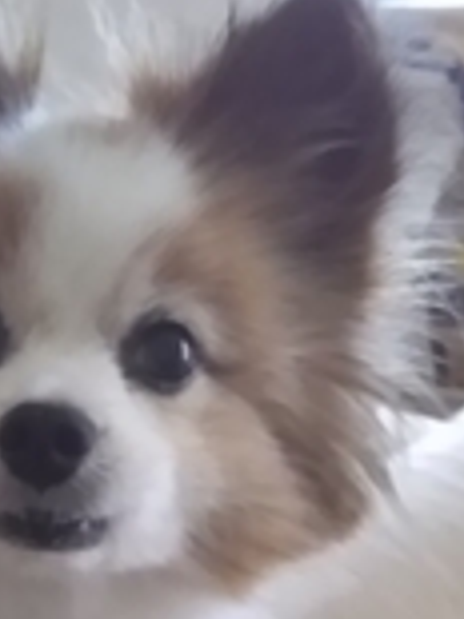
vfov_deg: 19.1
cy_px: 755
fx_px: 1736
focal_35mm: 97
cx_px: 86
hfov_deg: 15.1
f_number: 2.2
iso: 500
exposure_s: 1/15
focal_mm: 4
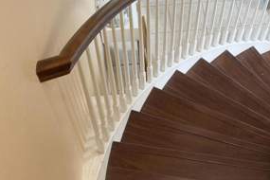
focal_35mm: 56
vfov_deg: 23.2
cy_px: 181
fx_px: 420
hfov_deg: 35.5
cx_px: 165
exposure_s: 1/60
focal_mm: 6.76
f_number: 1.78
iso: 160
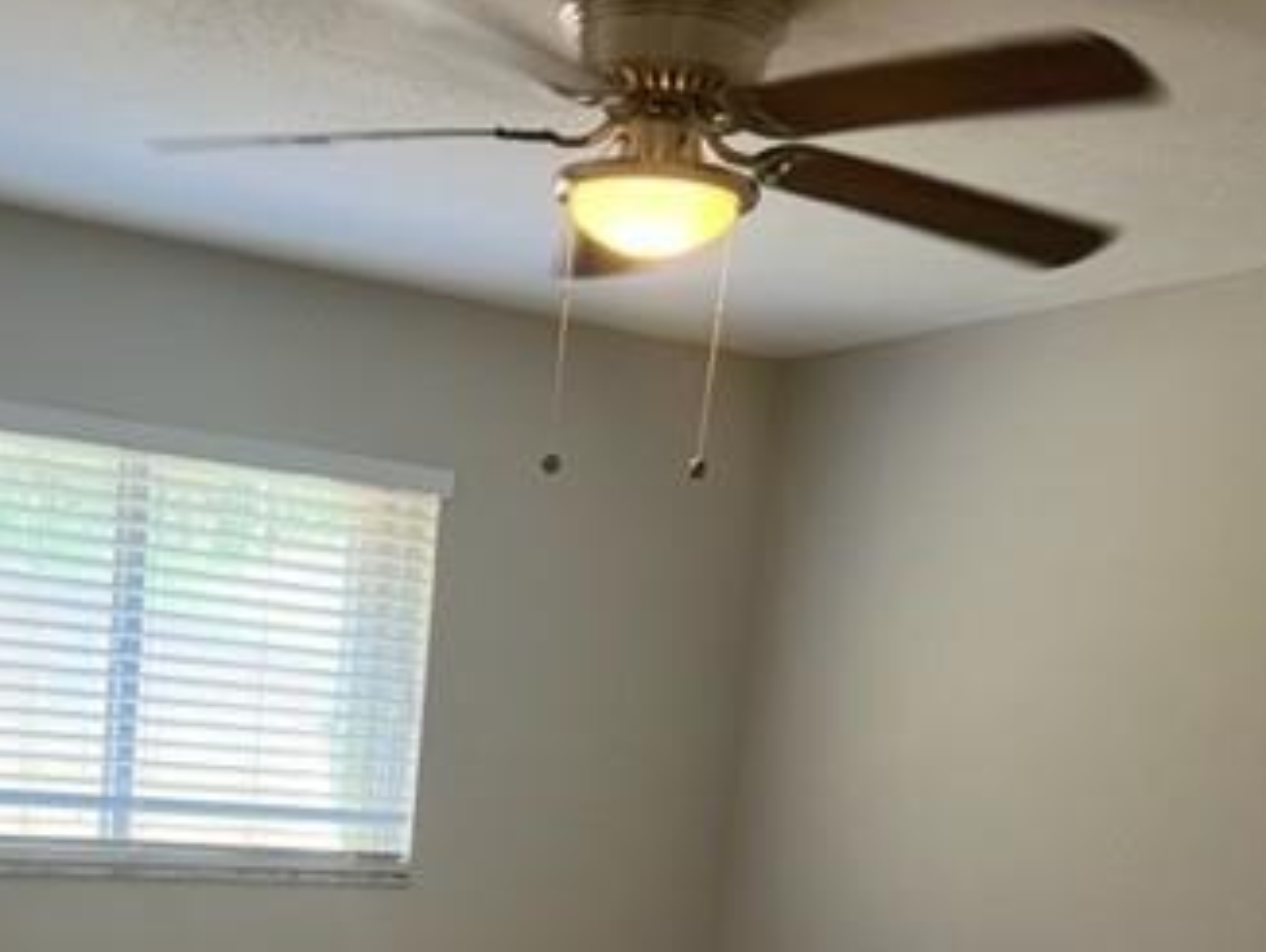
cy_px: 921
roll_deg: -5.1
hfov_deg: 37.2
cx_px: 454
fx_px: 1867
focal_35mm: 51
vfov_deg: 27.2
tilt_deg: -7.5
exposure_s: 1/60
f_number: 1.5
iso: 100
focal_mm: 5.7
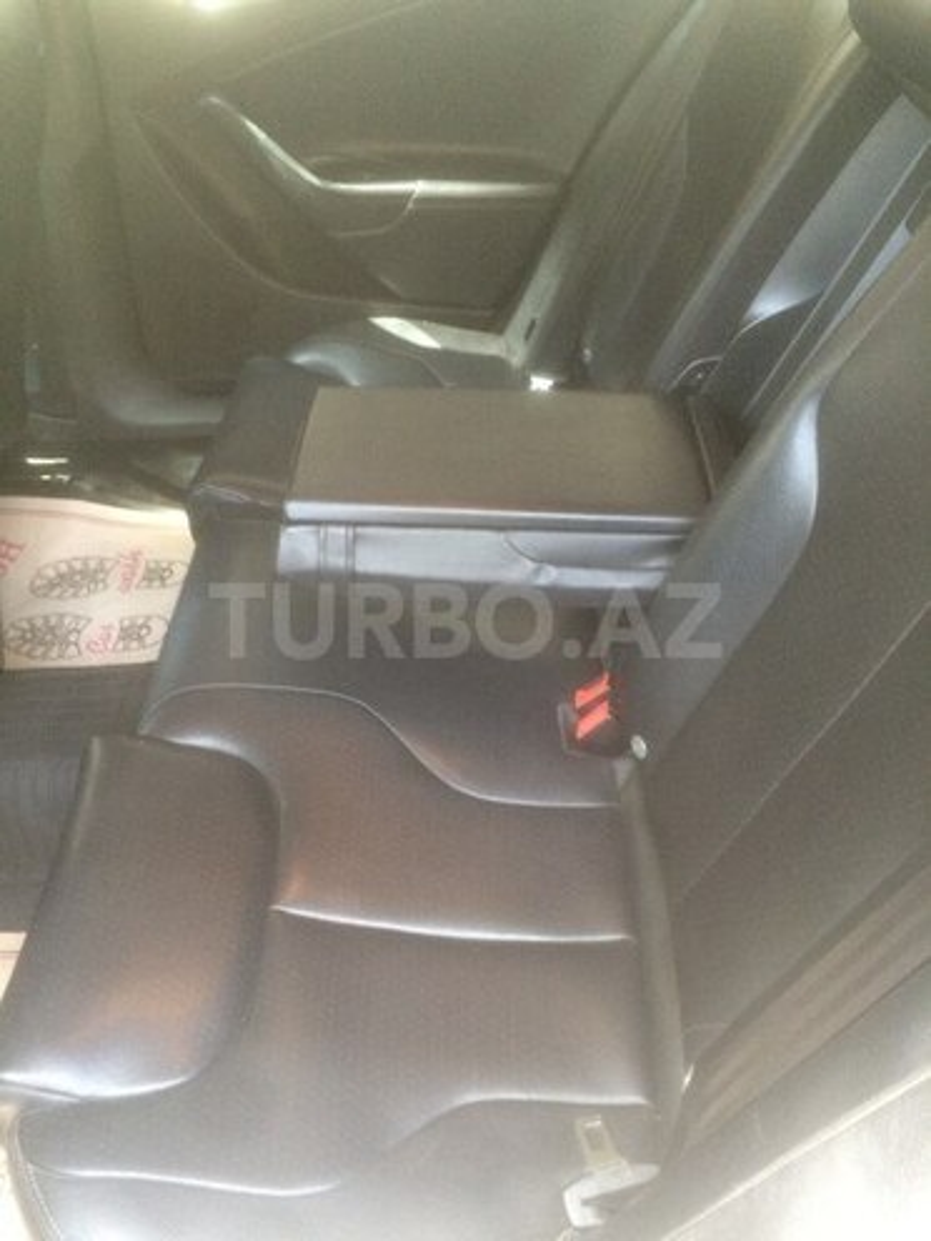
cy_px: 620
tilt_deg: -46.7
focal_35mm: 29
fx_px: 1040
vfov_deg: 61.7
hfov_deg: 48.2
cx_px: 466
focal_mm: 4.15
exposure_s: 1/33
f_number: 2.2
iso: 200
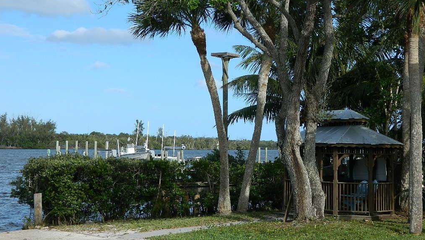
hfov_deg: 33.3
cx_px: 215
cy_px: 103
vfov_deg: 19.1
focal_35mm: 63
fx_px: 710
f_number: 3.8
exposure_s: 1/800
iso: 80
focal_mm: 10.2
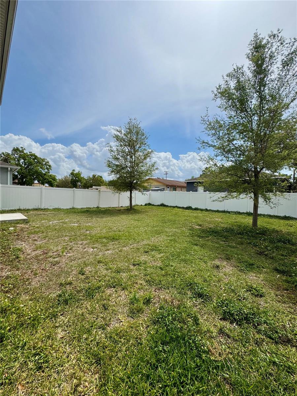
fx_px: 160
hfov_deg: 85.7
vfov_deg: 102.1
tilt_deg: -1.7
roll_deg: -0.8
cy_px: 198
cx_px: 148
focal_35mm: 14
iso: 50
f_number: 2.2
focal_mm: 2.22
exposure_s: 1/3546
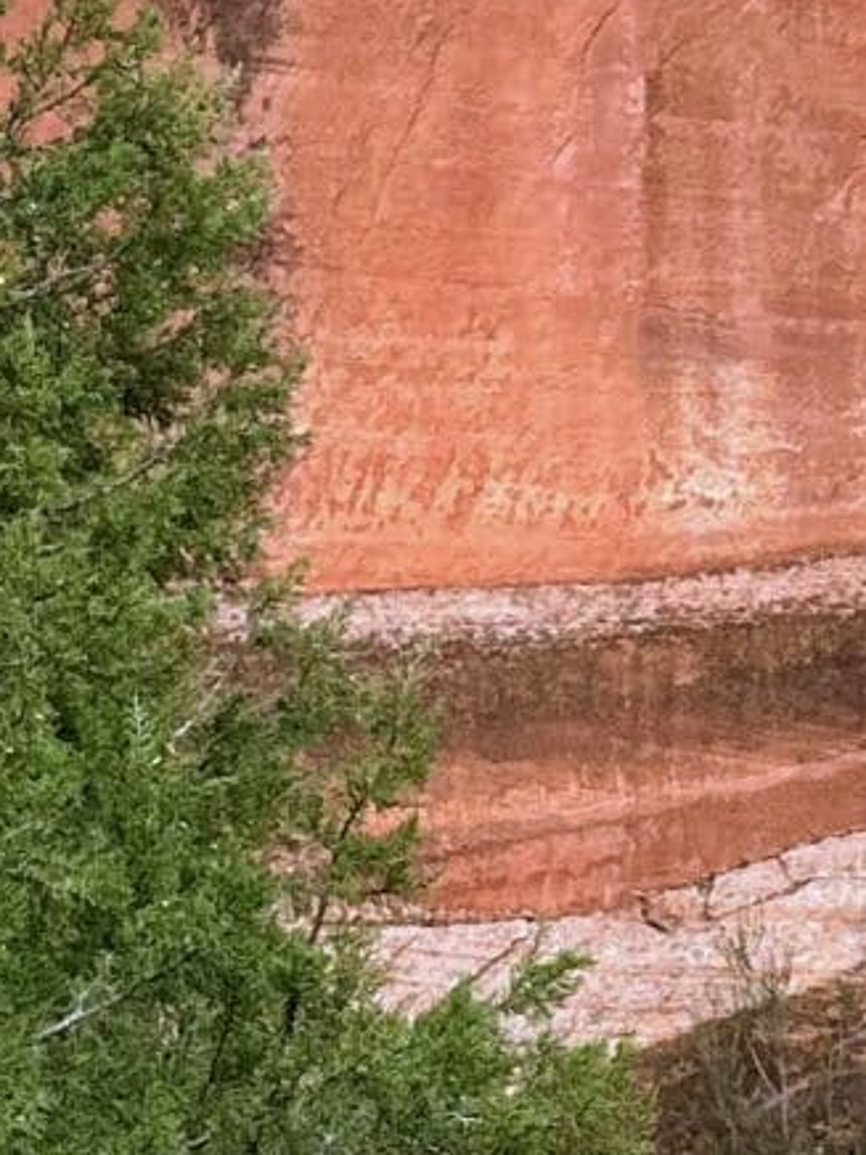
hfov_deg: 10.0
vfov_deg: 13.9
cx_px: 1467
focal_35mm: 141
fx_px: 4703
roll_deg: +3.3
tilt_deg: +0.6
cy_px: 948
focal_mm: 6.86
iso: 80
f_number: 1.78
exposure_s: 1/910
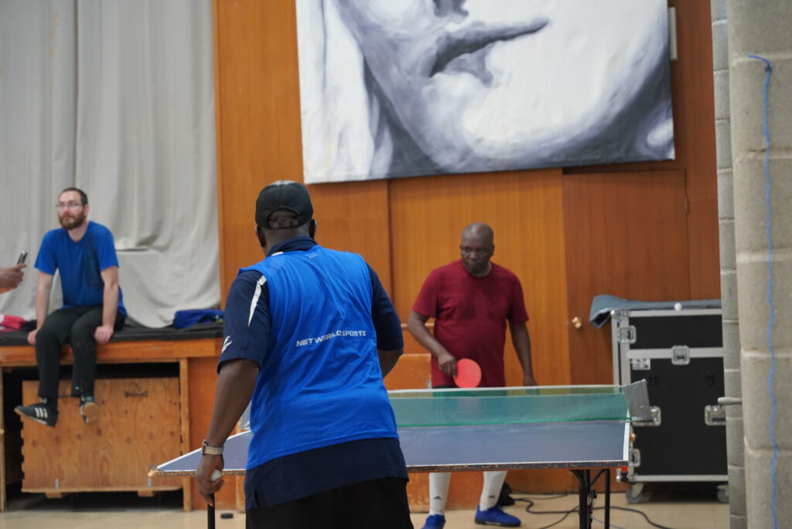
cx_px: 396
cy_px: 264
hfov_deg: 28.8
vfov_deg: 19.5
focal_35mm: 70
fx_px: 1540
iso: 4000
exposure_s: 1/160
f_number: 4
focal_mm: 70
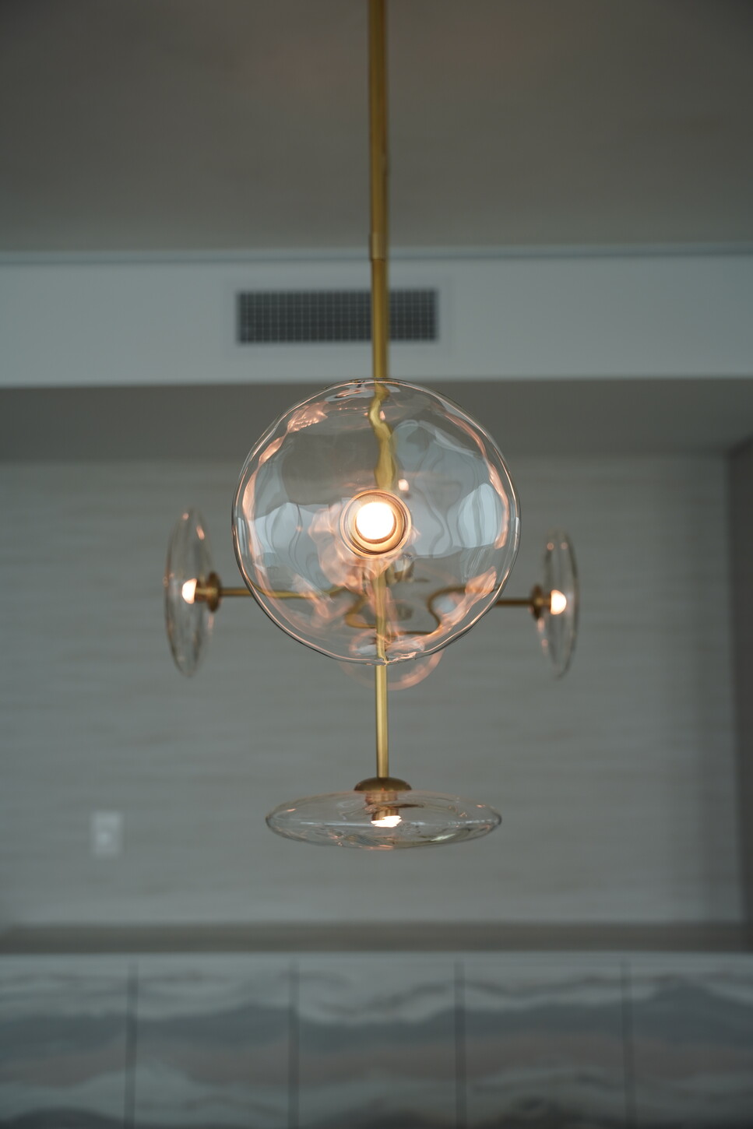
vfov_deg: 45.9
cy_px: 564
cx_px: 376
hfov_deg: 31.5
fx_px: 1333
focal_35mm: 42
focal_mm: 42.5
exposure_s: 1/160
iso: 250
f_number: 4
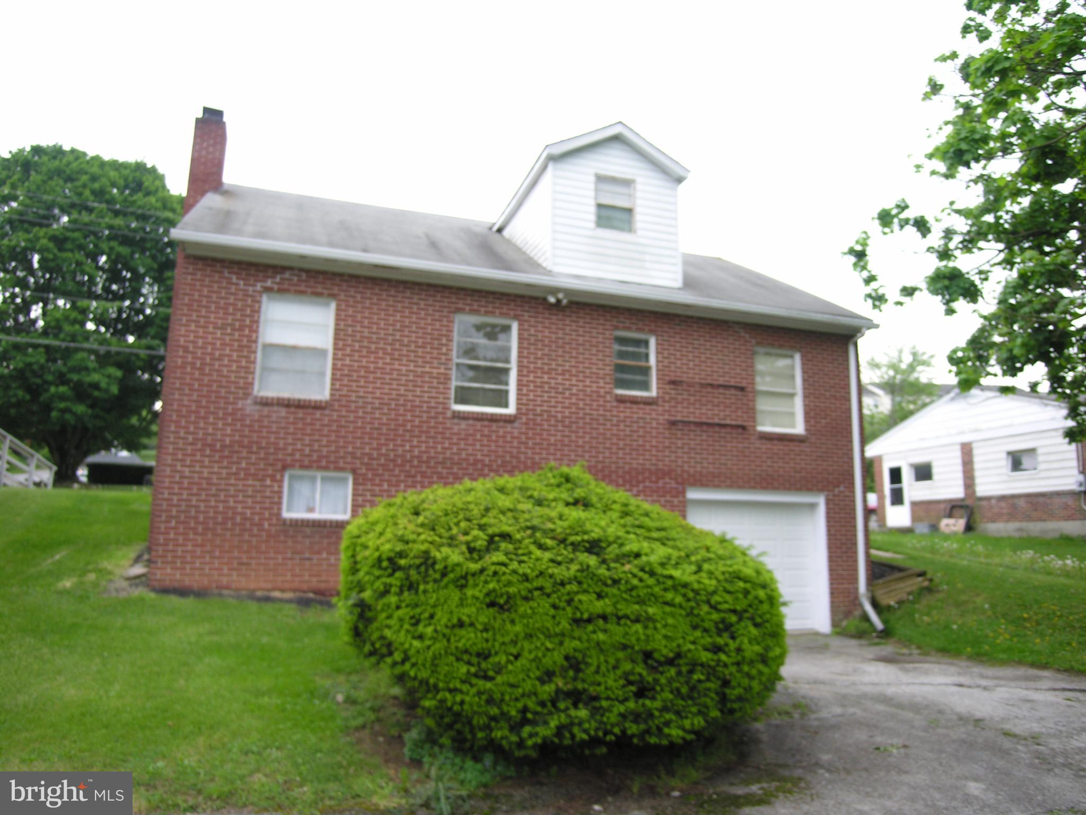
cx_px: 543
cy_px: 408
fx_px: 753
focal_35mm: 24
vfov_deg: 56.8
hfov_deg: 71.6
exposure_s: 1/6.9
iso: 50
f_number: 2.6
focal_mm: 6.1
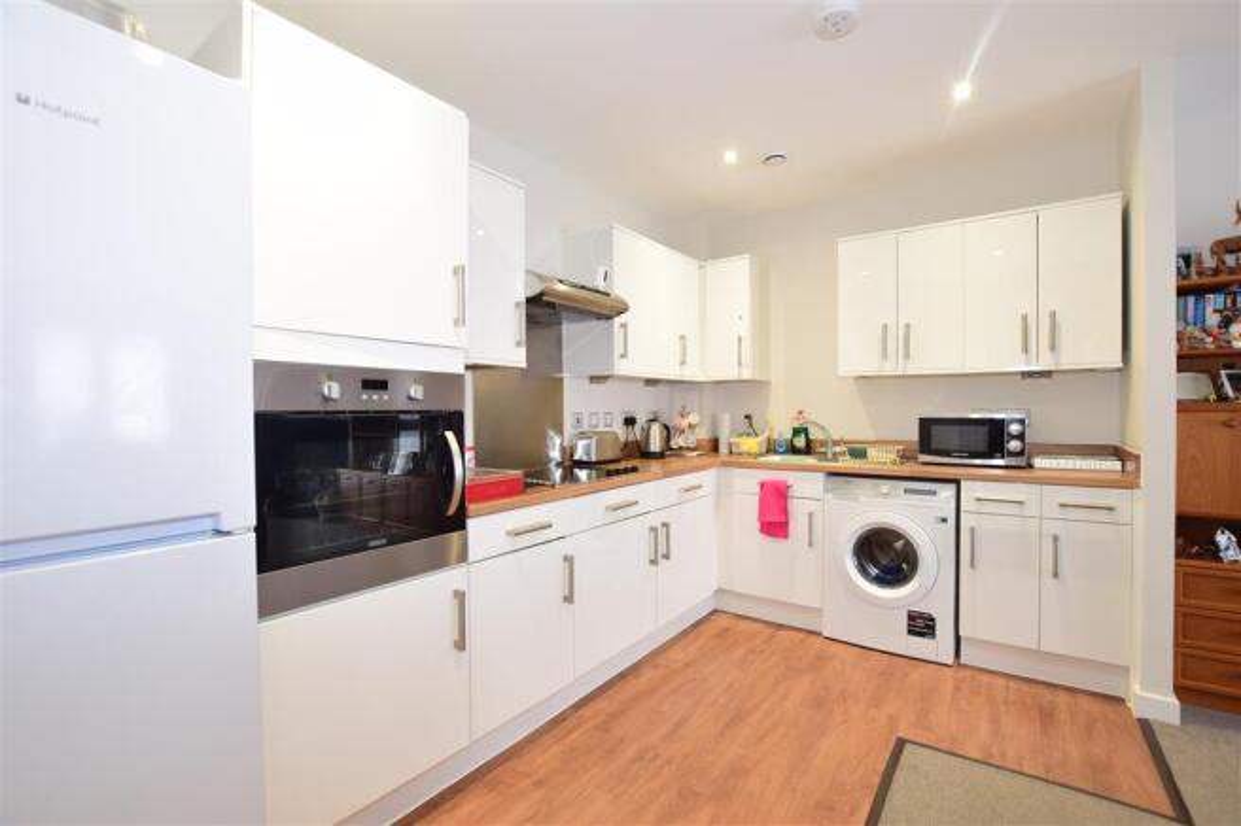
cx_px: 620
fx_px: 517
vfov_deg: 77.3
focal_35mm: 15
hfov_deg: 100.4
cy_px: 413
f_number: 7.1
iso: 400
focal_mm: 10
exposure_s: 1/10
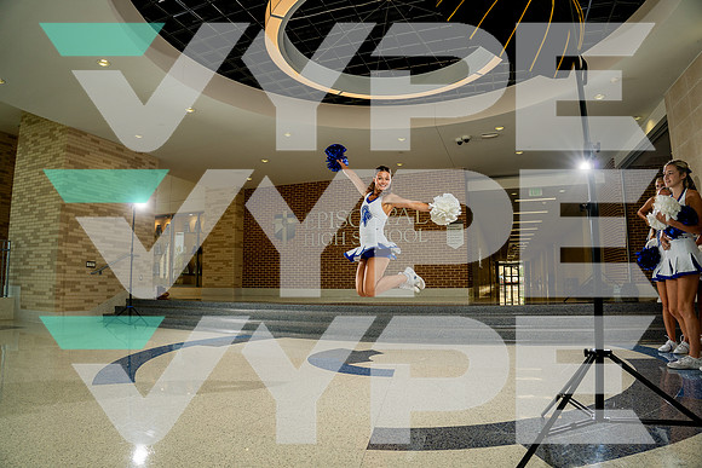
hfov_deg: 80.7
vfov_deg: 59.1
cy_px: 235
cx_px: 349
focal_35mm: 21
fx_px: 413
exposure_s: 1/250
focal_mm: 20
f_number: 5.6
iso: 250
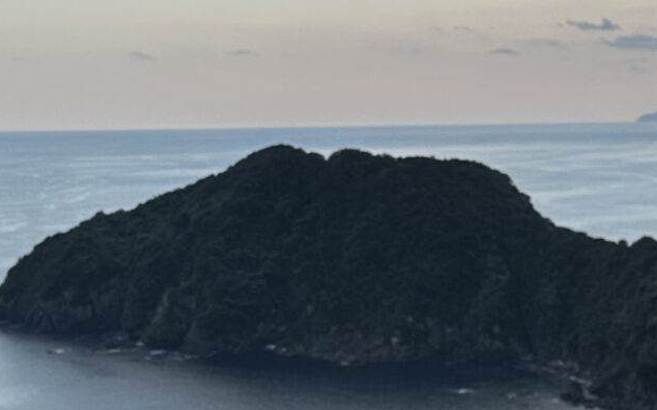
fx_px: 1862
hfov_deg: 20.0
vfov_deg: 12.6
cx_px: 264
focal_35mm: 104
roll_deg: +0.1
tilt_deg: -3.9
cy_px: 260
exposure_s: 1/1256
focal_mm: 6.86
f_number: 1.78
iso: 80
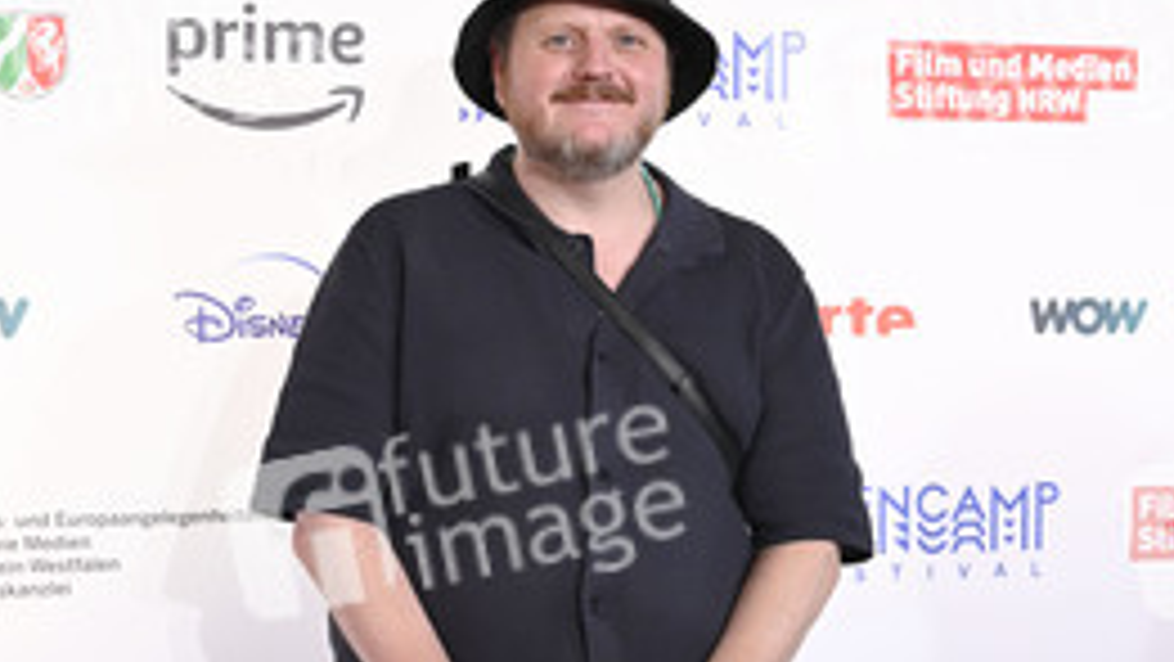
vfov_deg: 16.9
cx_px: 585
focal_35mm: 69
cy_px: 739
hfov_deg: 30.6
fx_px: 2149
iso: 1250
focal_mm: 43
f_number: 4.5
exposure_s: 1/250
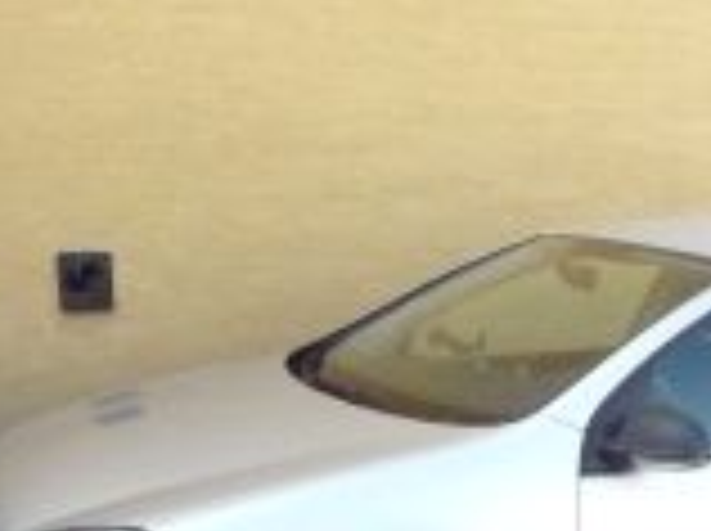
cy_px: 490
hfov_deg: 26.7
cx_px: 608
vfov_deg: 20.2
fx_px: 1456
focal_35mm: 71
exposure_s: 1/400
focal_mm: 4.7
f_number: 8
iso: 1600
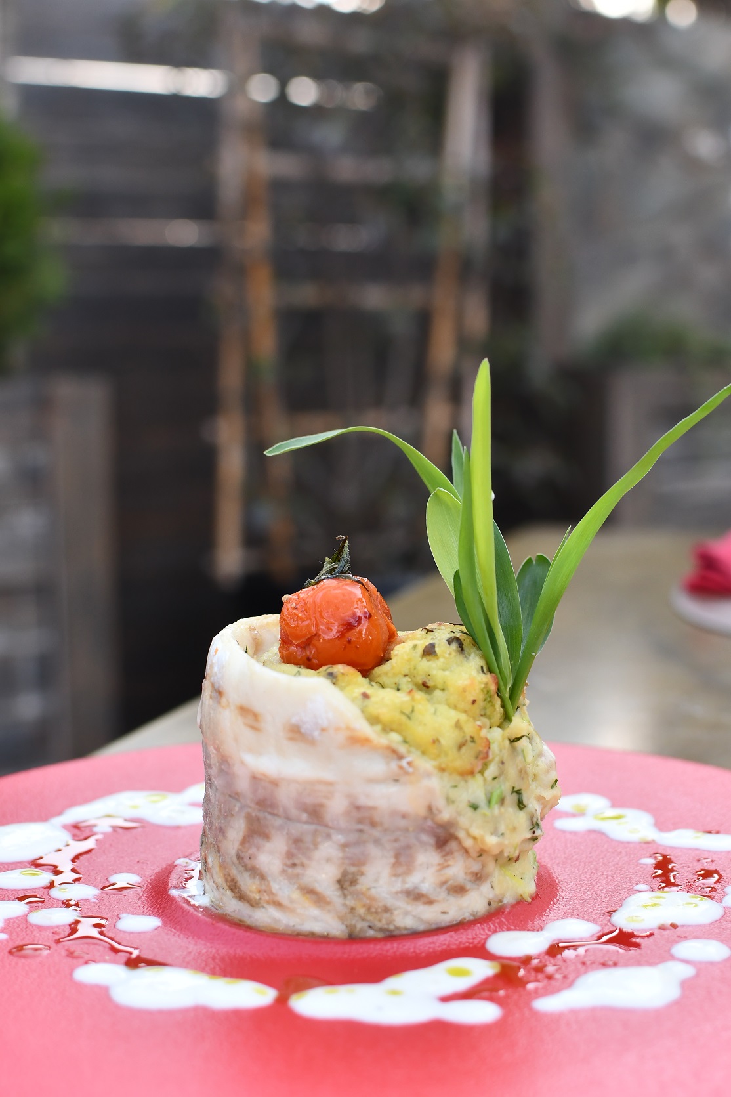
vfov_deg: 38.2
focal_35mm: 52
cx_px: 366
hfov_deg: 26.0
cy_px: 548
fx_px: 1584
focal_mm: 35
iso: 400
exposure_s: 1/250
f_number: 4.5
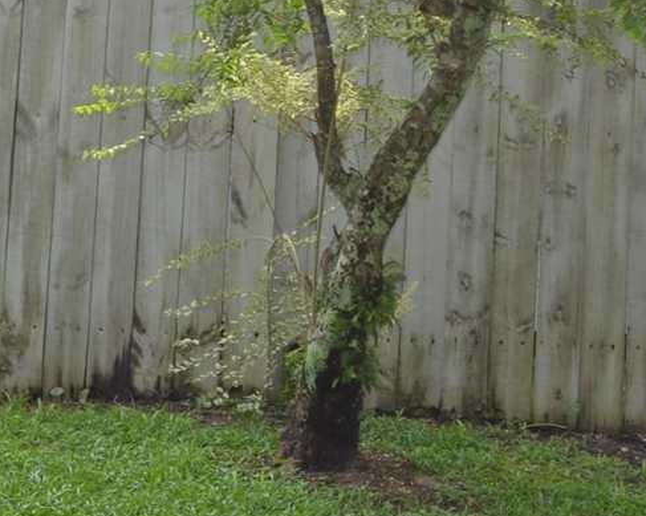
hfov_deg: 14.5
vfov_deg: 11.8
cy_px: 66
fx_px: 2484
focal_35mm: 130
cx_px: 699
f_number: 5.6
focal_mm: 22
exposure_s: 1/200
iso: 100
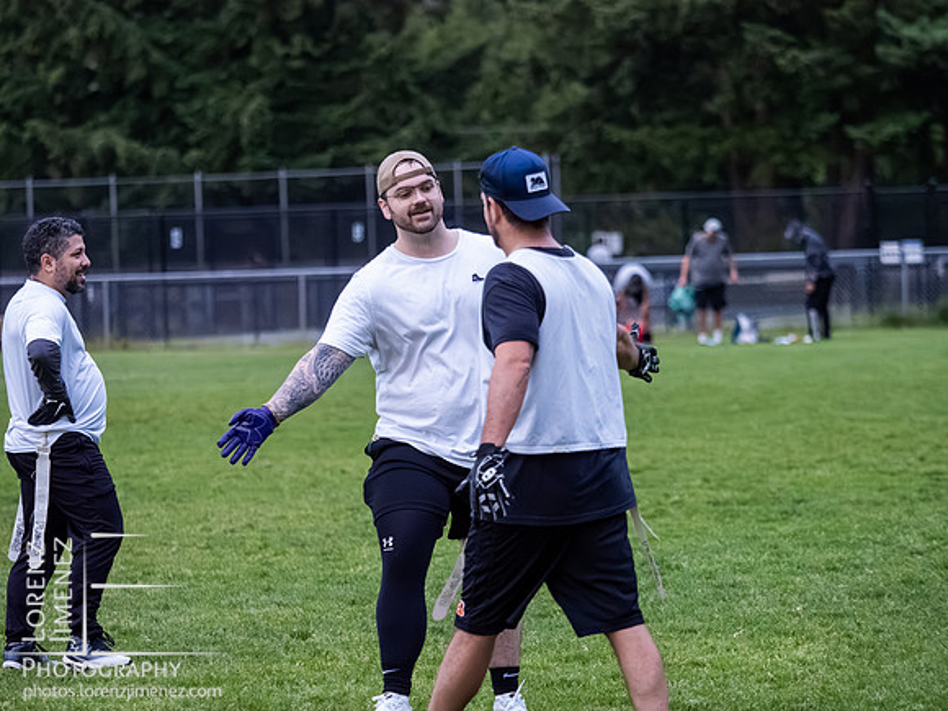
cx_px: 474
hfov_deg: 10.2
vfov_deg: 7.7
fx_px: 5313
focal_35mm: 194
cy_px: 356
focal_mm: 97
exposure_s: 1/800
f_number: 2.8
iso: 6400
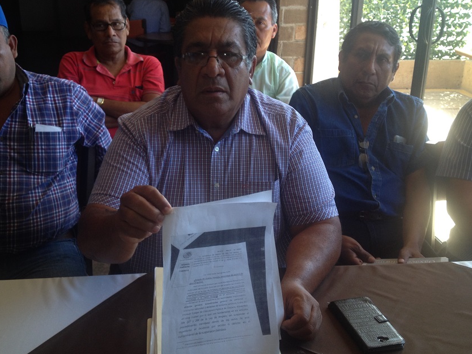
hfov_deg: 44.7
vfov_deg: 34.4
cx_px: 208
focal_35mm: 42
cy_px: 170
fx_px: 573
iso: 50
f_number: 2.4
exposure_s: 1/53
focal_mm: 4.28
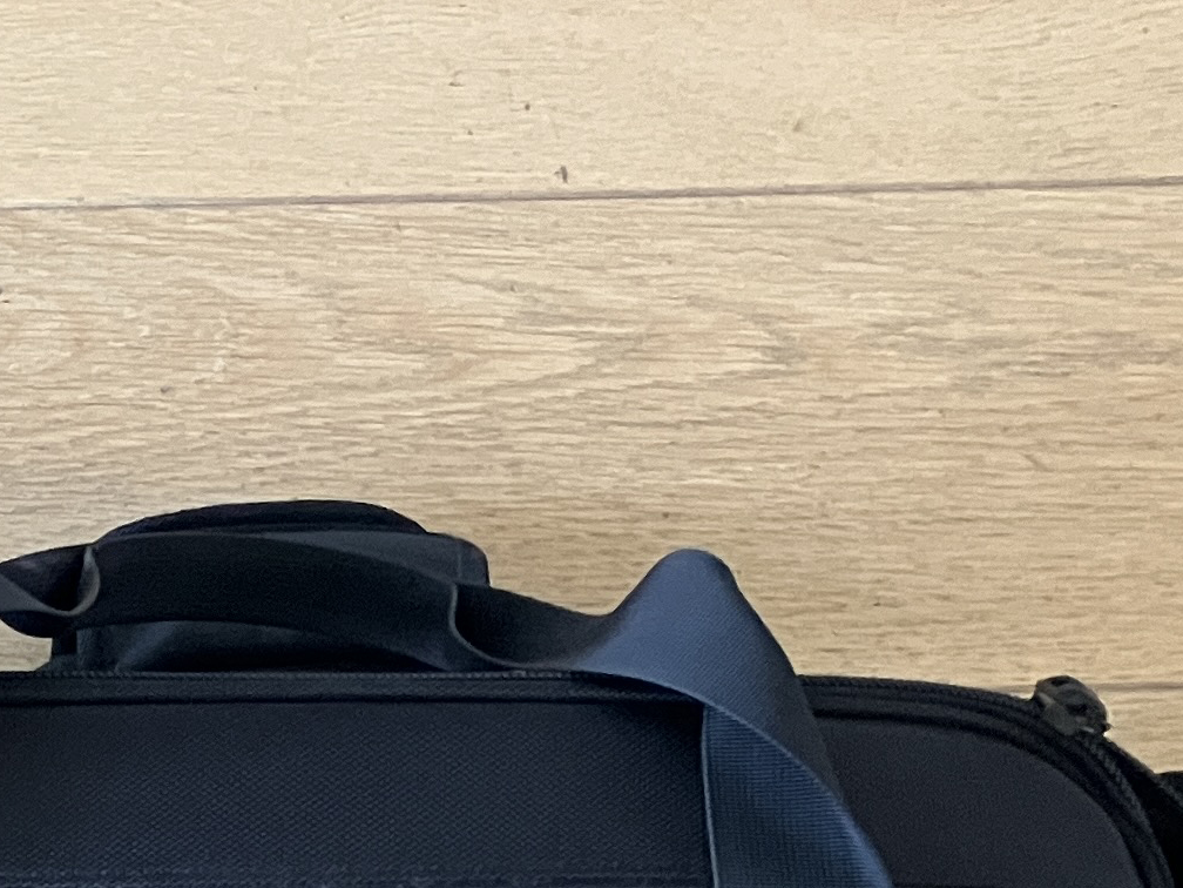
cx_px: -822
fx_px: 3828
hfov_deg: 15.5
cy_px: 1503
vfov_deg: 12.3
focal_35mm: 112
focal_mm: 3.99
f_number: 1.8
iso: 320
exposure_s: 1/60
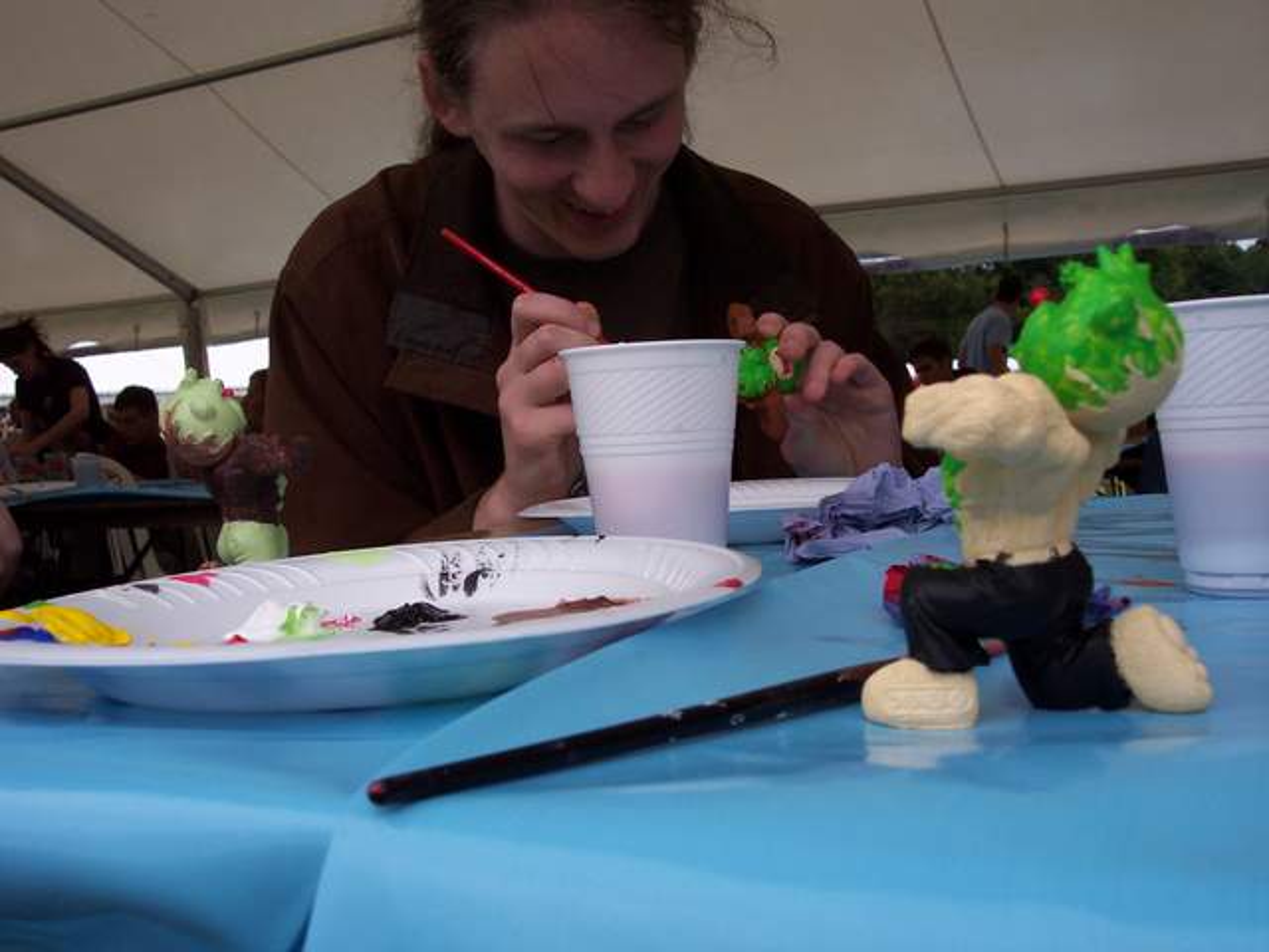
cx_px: 634
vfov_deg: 37.7
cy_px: 476
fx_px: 1393
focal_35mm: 38
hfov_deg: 49.0
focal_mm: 8
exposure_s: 1/350
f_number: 4.8
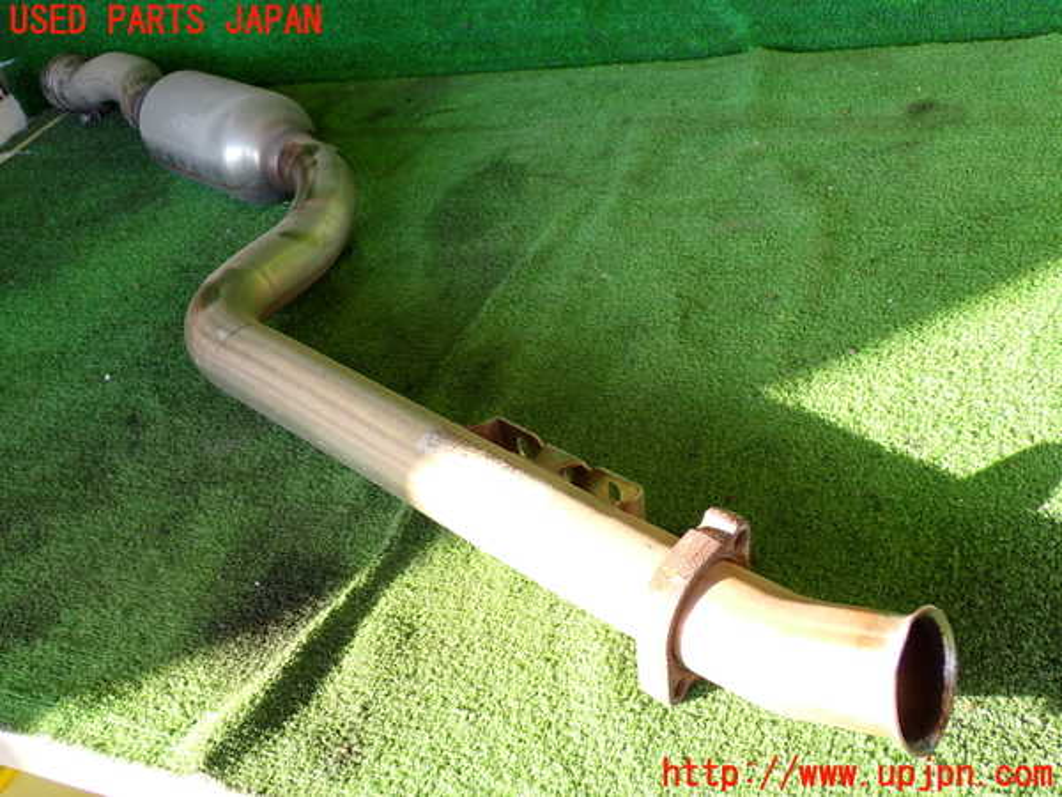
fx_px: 1104
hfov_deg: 51.4
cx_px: 531
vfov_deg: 39.7
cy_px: 398
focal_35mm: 36
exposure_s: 1/125
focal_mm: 6.37
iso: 200
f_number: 2.5
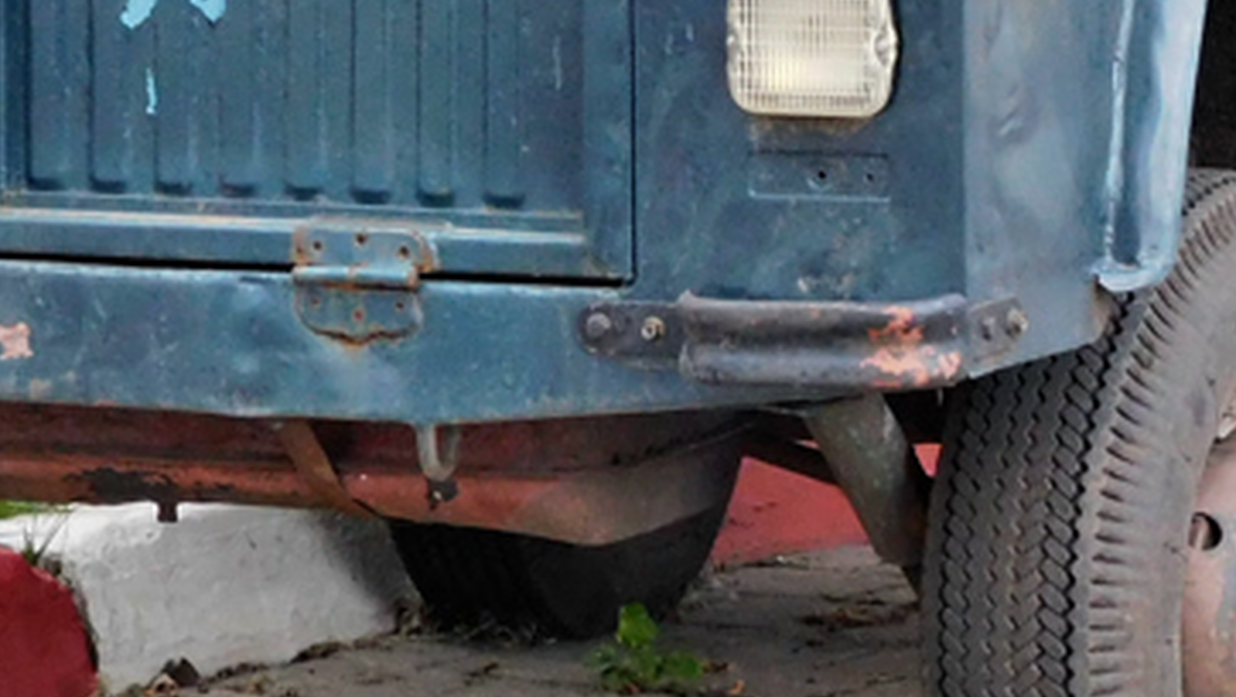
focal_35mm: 276
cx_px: 546
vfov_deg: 4.4
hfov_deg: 7.8
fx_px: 9050
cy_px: -195
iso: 400
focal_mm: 15.2
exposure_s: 1/160
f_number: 4.5
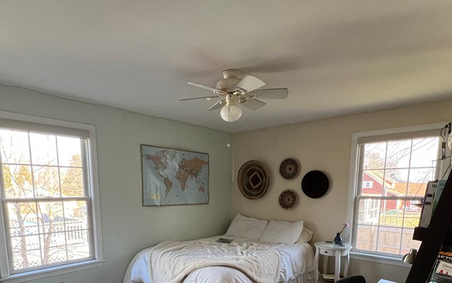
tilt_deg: -10.5
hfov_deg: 79.6
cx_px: 214
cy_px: 236
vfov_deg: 50.8
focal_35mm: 22
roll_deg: -0.2
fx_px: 271
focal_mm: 1.57
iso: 160
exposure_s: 1/120
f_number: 1.8
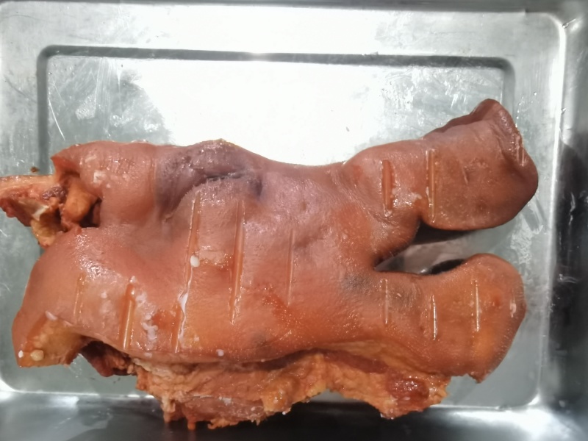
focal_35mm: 27
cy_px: 220
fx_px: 459
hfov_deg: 65.3
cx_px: 294
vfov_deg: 51.4
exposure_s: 1/16.7
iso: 1000
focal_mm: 2.26
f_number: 2.2
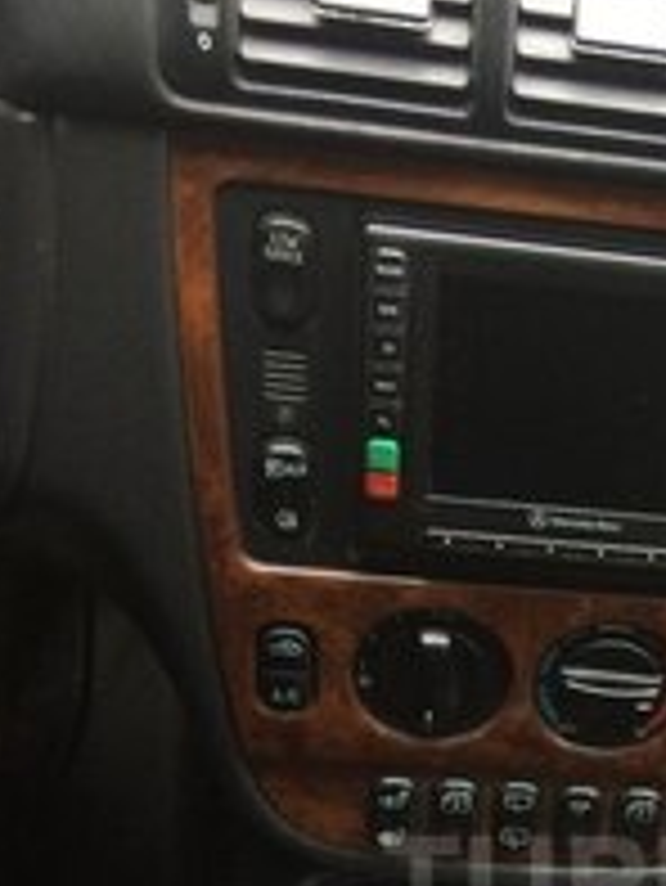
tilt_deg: -58.7
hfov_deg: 19.4
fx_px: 1871
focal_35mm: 73
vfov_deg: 25.4
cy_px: 886
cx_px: 729
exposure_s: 1/33
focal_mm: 4.15
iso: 100
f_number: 2.2
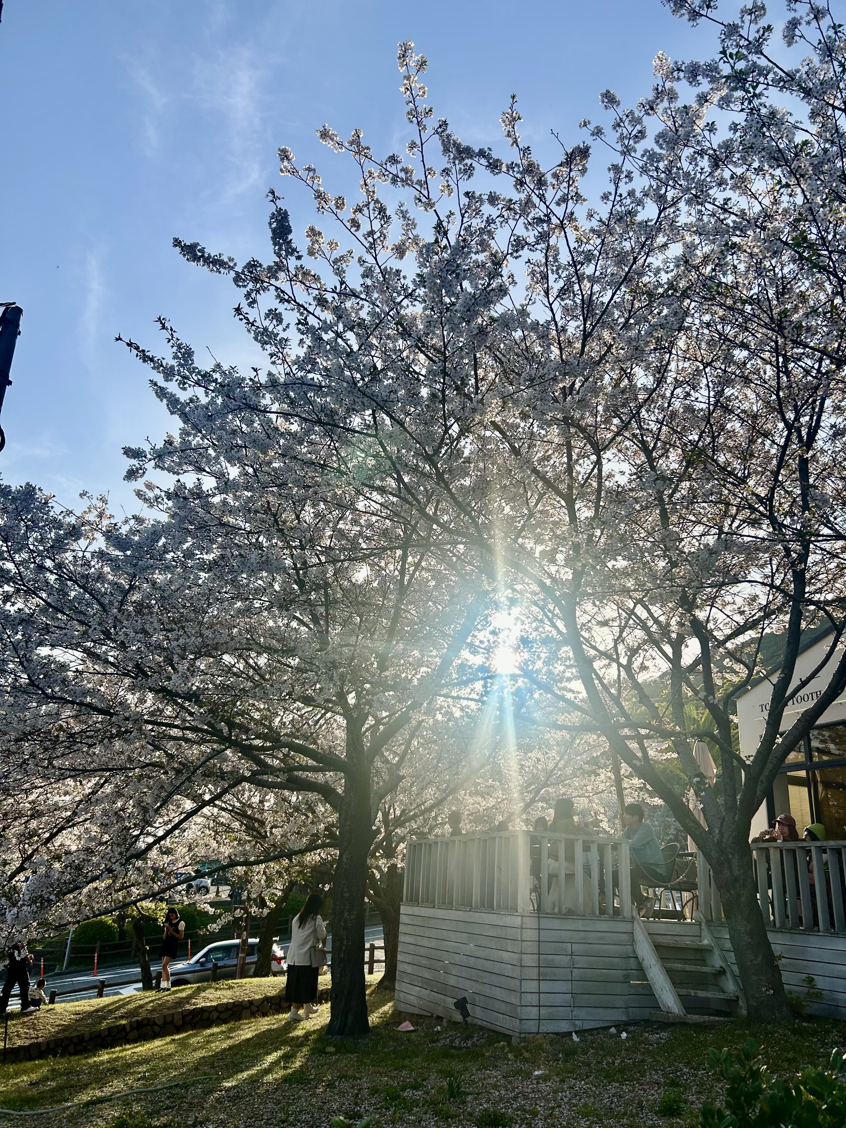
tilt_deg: +20.8
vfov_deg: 67.3
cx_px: 423
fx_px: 847
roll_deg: -2.0
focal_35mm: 26
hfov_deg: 53.1
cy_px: 564
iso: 50
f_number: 1.5
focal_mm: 5.7
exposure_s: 1/4630
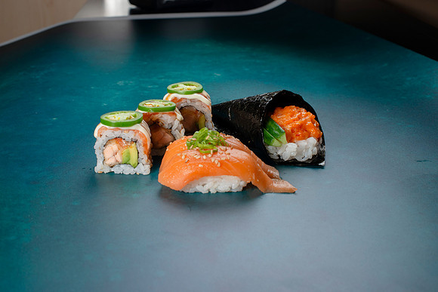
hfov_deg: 39.6
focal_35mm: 50
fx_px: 608
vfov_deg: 27.0
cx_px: 219
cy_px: 146
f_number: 11
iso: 250
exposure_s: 1/80
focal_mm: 50
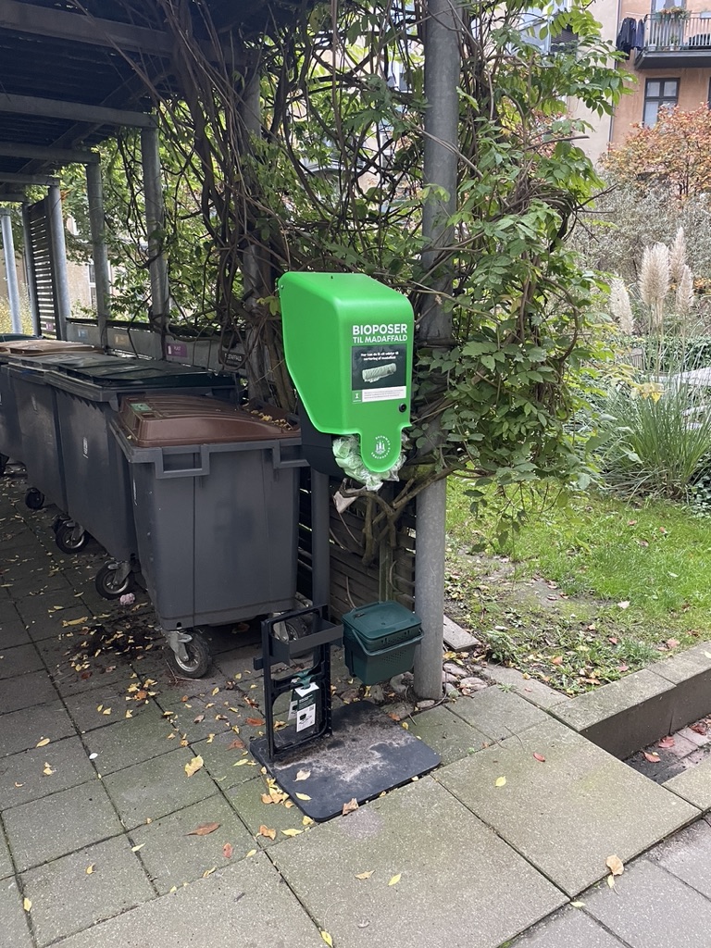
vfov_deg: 67.3
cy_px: 474
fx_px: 712
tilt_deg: -12.5
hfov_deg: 53.1
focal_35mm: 26
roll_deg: +1.0
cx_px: 356
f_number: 1.6
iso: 320
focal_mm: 4.2
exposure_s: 1/50
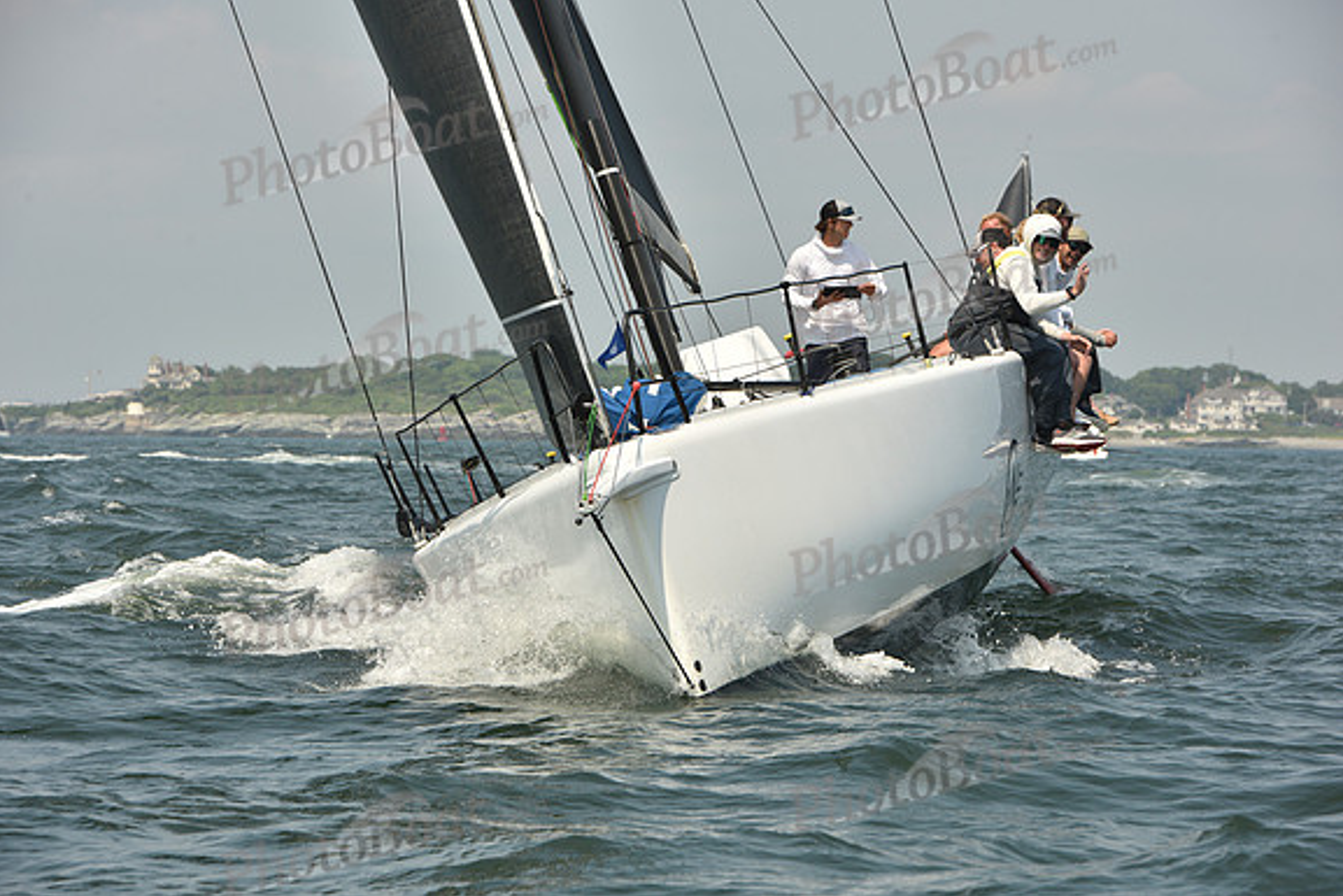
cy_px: 448
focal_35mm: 166
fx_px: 6194
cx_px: 670
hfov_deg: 12.4
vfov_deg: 8.3
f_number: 10
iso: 250
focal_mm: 165
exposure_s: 1/800
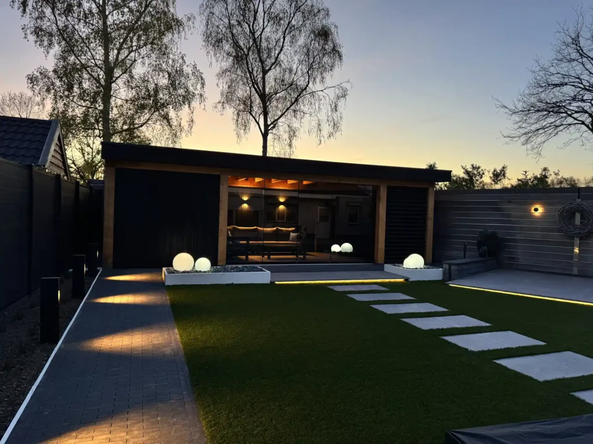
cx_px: 296
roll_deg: -2.0
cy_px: 222
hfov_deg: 71.6
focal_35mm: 24
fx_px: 411
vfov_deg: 56.8
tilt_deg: -1.0
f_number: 1.78
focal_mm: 6.76
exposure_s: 1/105
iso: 125
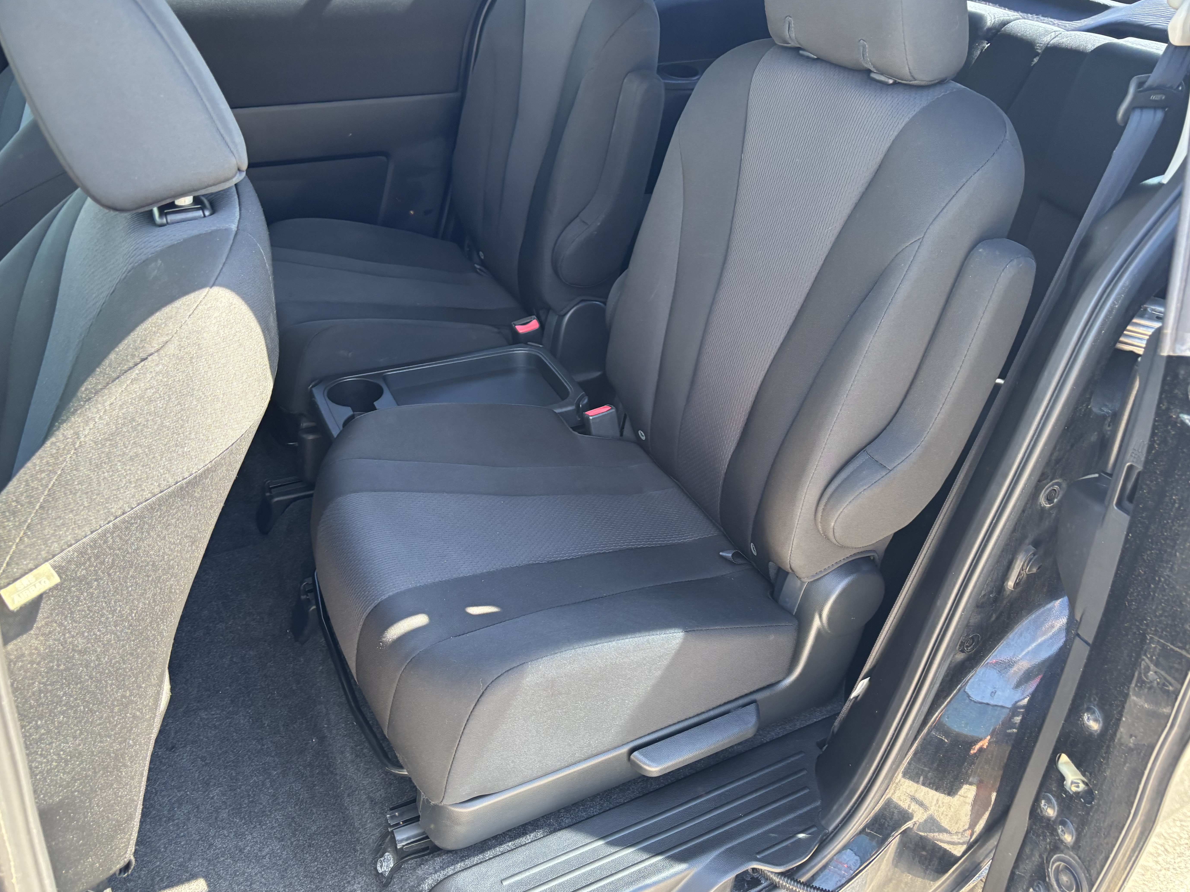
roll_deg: -2.6
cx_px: 607
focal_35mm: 27
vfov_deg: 51.4
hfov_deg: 65.3
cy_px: 452
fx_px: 928
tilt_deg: -31.6
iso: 125
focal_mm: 5.96
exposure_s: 1/121
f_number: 1.6
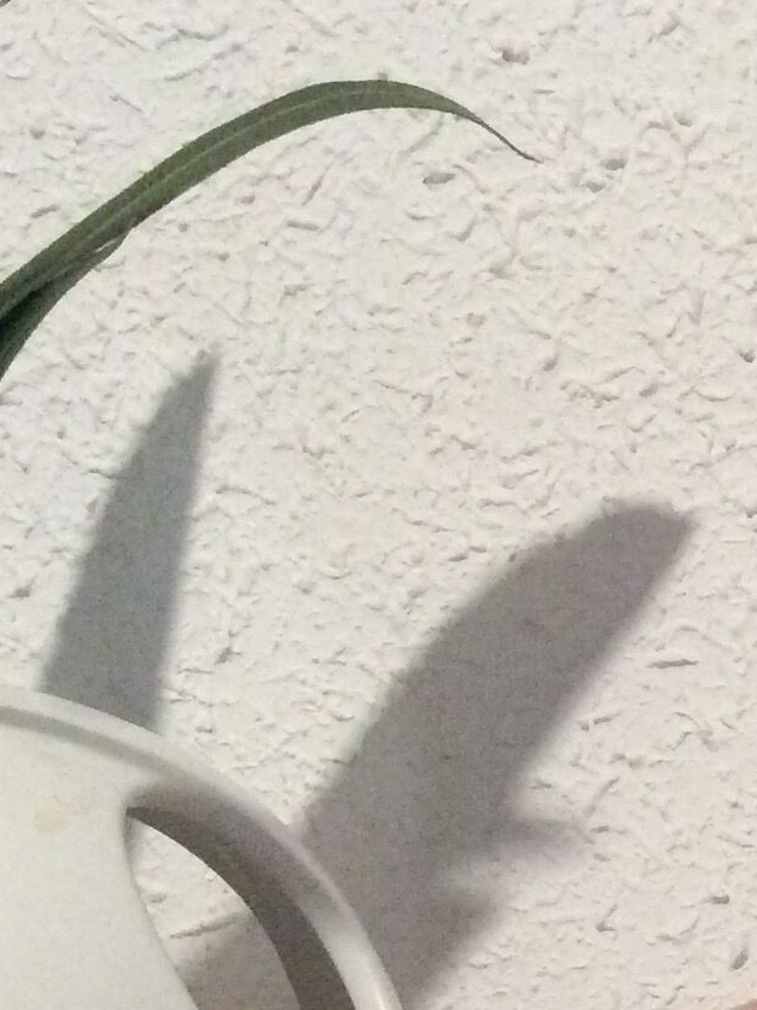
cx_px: 1163
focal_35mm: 99
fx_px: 2889
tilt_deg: -10.5
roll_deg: +3.5
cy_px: 1073
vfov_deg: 19.1
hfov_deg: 13.9
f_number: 2.4
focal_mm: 3.3
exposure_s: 1/25
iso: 320
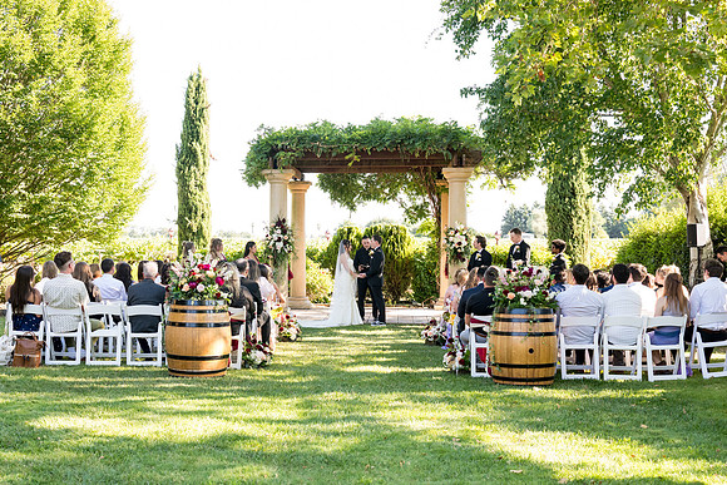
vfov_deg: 30.1
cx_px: 299
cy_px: 260
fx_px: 901
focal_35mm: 45
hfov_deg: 43.8
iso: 800
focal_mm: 35
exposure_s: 1/400
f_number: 4
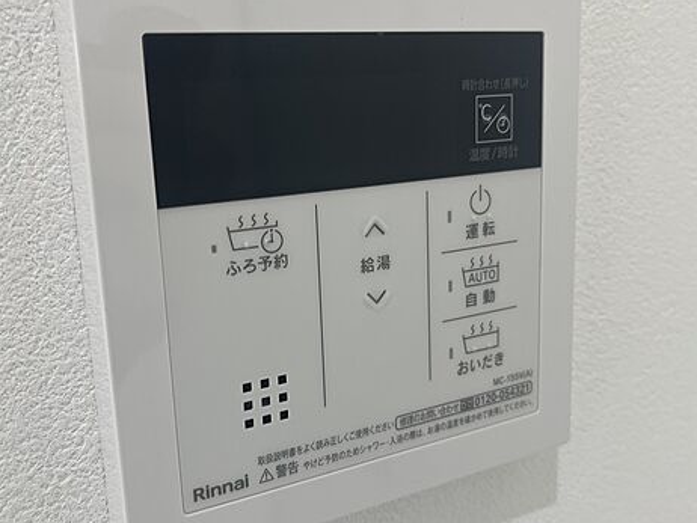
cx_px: 326
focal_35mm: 36
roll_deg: +3.0
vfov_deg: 39.7
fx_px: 725
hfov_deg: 51.3
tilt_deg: -12.3
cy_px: 259
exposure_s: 1/120
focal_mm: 5.1
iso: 64
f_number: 1.6
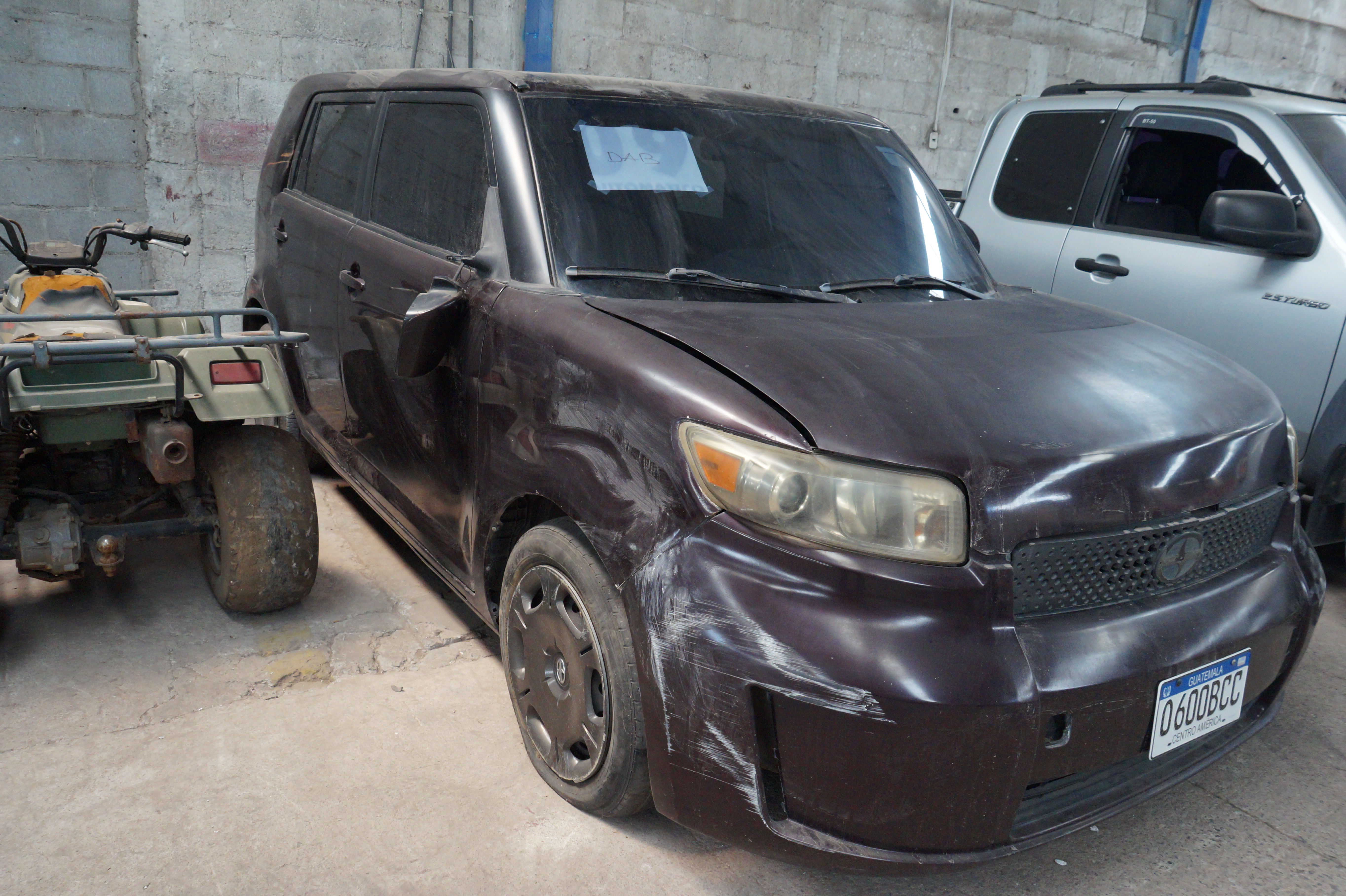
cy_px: 448
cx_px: 673
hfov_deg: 67.4
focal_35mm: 27
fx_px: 1009
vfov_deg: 47.9
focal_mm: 18
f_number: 8
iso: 1600
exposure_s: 1/100
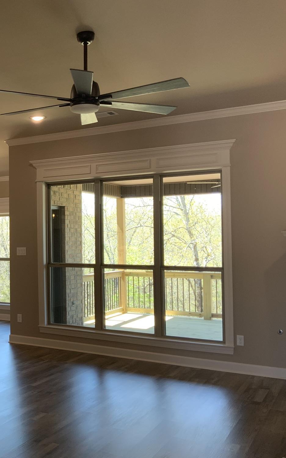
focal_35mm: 42
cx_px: 0
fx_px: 524
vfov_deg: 47.2
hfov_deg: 28.6
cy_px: 229
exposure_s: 1/120
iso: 64
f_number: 1.8
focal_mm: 3
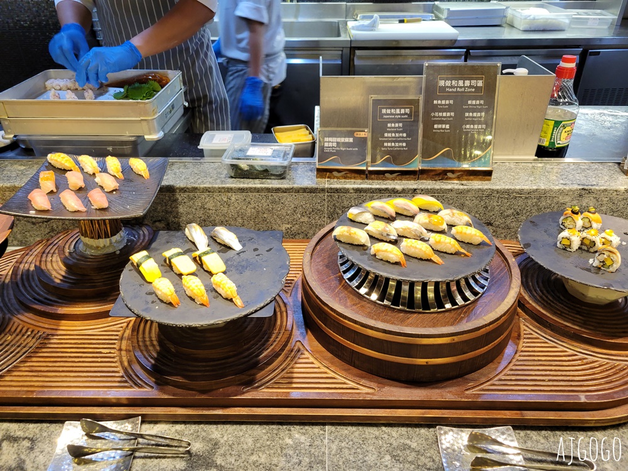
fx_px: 472
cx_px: 314
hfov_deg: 67.3
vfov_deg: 53.1
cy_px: 236
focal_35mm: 26
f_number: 1.8
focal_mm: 5.4
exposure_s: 1/60
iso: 200
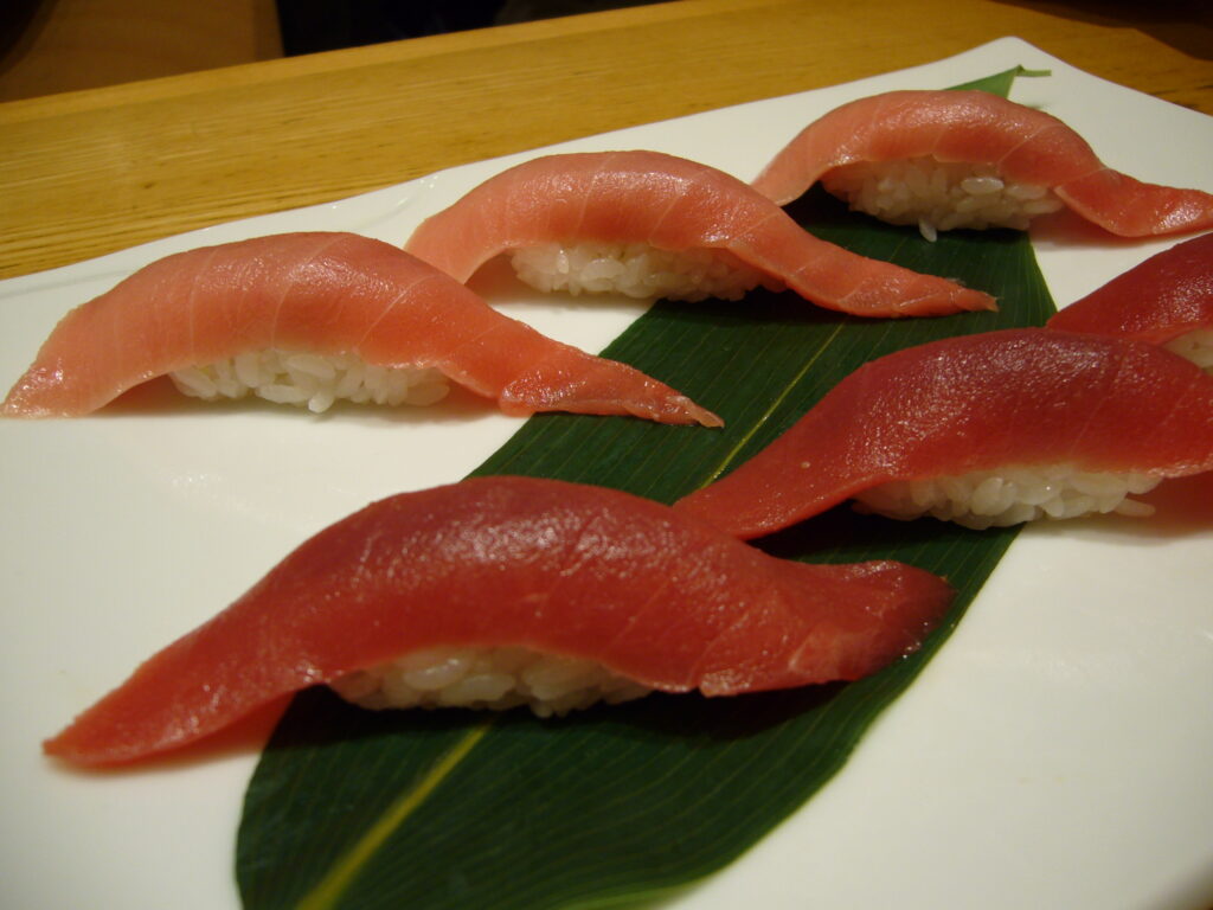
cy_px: 455
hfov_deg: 52.6
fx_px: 1226
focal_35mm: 35
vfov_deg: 40.7
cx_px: 606
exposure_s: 1/50
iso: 100
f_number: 2.8
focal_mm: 5.8
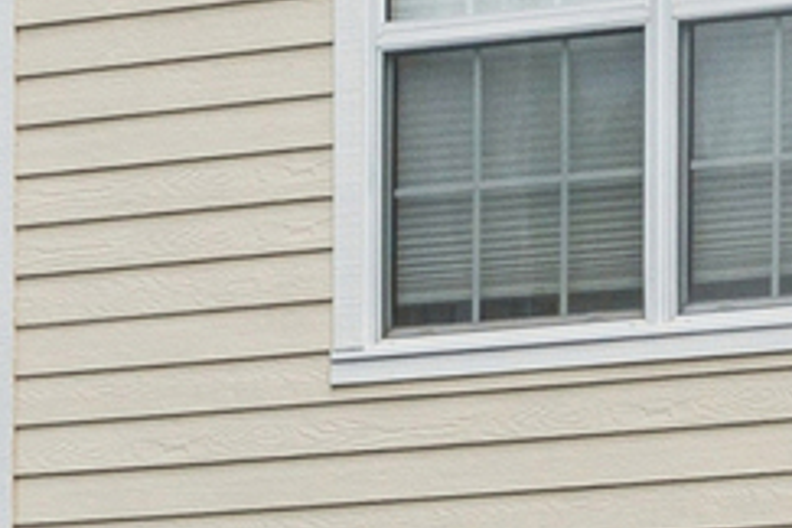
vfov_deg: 5.1
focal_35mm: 267
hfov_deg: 7.5
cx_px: 1423
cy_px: 218
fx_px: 5874
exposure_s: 1/2000
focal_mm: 40
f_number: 8
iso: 400
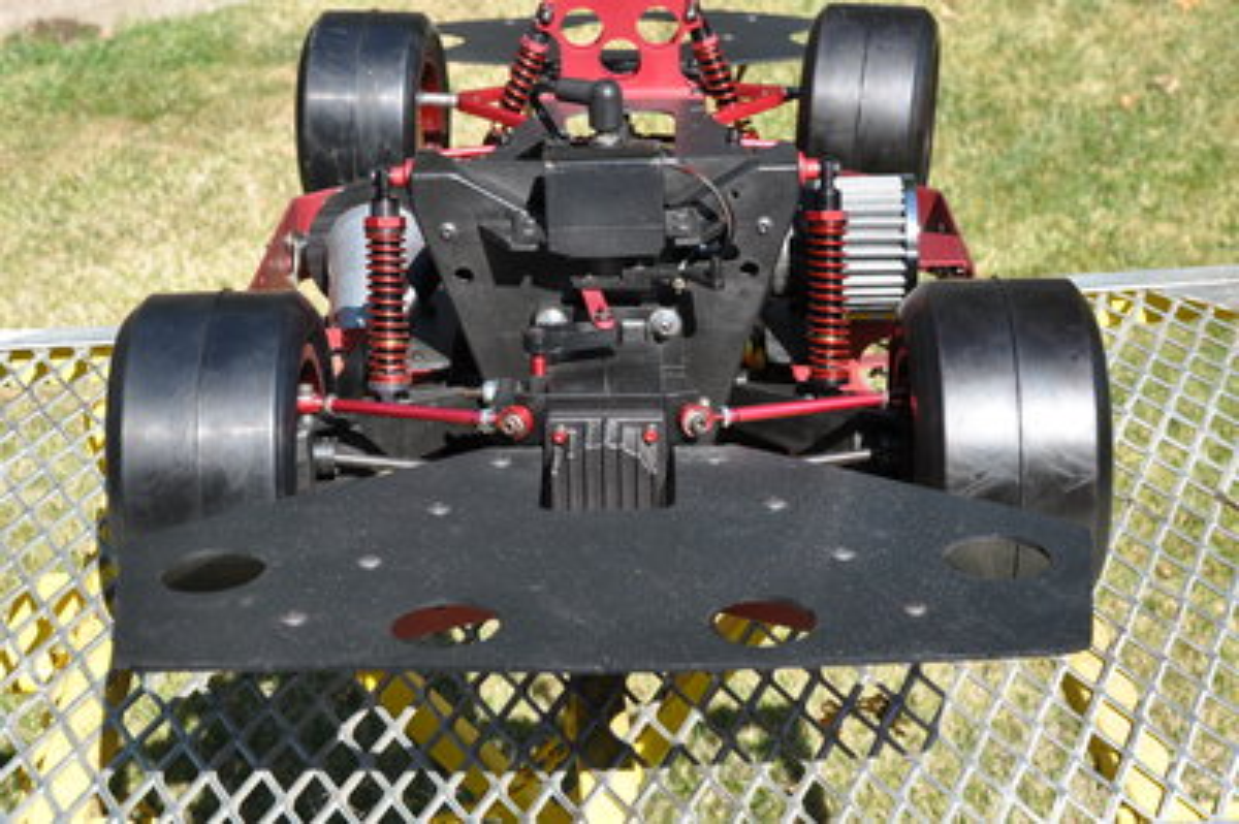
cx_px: 620
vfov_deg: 18.2
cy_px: 412
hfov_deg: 27.0
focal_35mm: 75
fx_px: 2579
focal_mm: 50
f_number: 11
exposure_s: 1/125
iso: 200
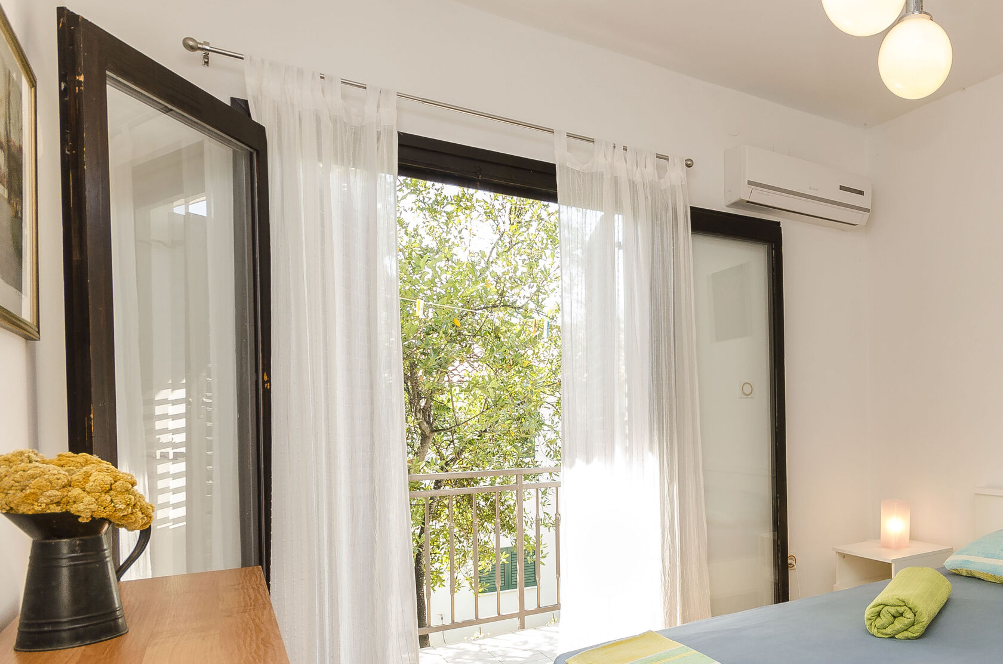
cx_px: 788
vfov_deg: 50.6
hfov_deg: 65.8
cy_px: 417
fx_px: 695
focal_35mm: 25
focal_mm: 10
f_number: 8
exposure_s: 1/30
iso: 160
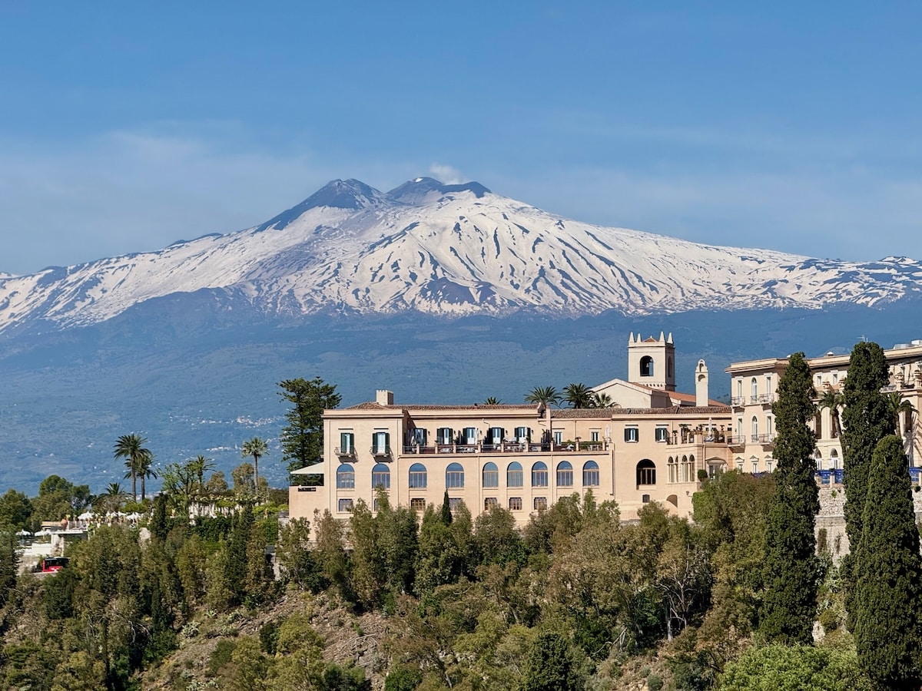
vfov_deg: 12.3
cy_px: 346
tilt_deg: +3.6
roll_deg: +0.3
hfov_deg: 16.4
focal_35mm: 120
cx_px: 461
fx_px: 3196
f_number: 2.8
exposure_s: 1/2817
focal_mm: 15.66
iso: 50
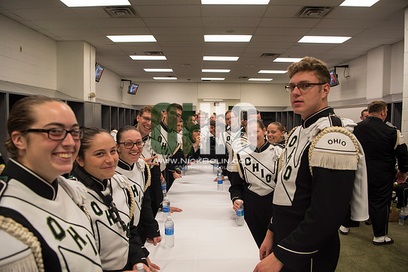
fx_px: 272
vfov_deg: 53.2
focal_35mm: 24
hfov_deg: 73.7
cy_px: 136
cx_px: 204
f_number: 5
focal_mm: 24
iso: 400
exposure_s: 1/50
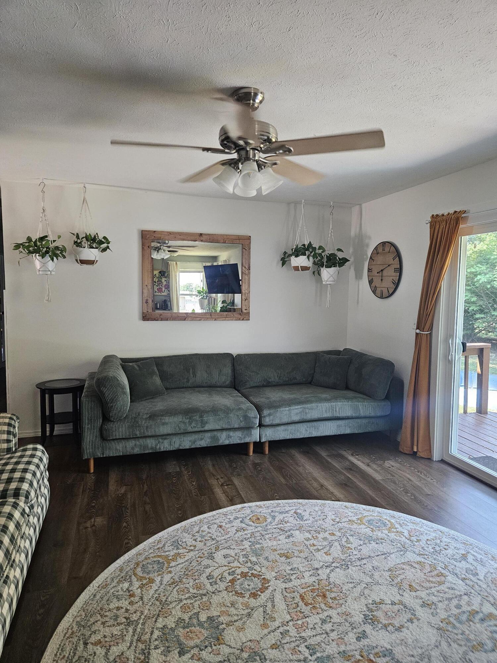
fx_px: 440
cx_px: 248
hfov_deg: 58.9
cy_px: 332
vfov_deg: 73.9
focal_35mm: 23
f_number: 1.8
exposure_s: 1/120
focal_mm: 5.4
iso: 400
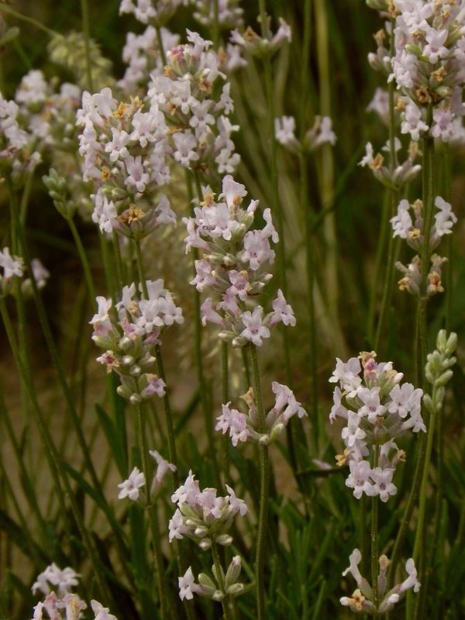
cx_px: 232
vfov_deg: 10.7
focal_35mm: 184
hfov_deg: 8.1
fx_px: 3296
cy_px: 310
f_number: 8
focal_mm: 32.7
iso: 160
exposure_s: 1/160
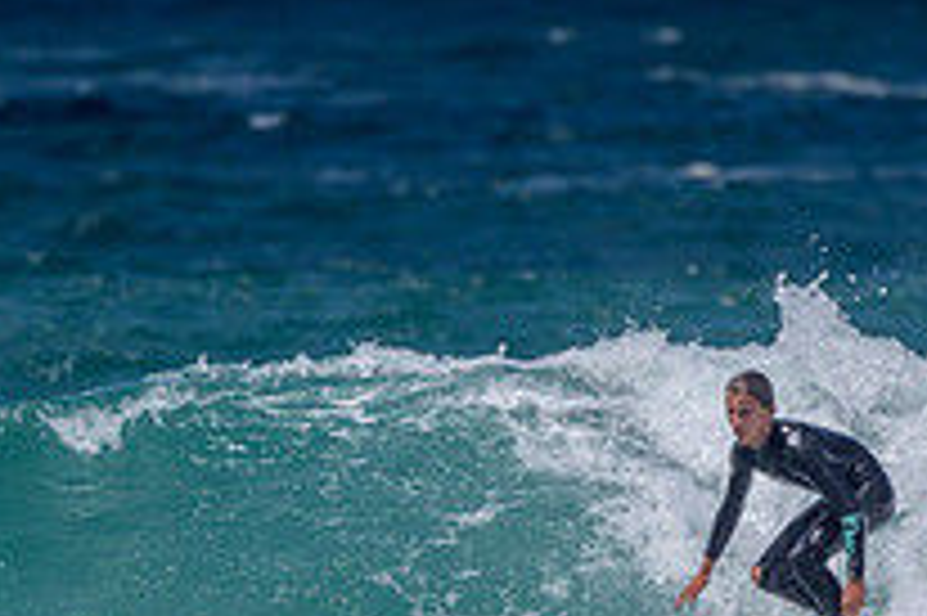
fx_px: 44614
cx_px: 653
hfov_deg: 1.2
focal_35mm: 1734
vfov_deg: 0.8
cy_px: 675
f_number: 5.6
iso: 72
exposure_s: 1/2000
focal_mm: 500
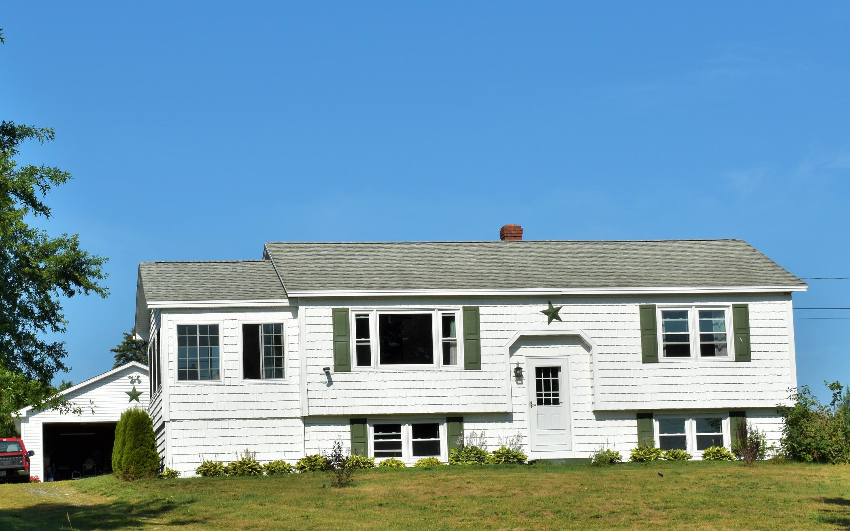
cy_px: 302
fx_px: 1923
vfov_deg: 15.7
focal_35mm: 83
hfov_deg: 24.8
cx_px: 305
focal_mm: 38
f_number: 16
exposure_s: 1/200
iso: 100
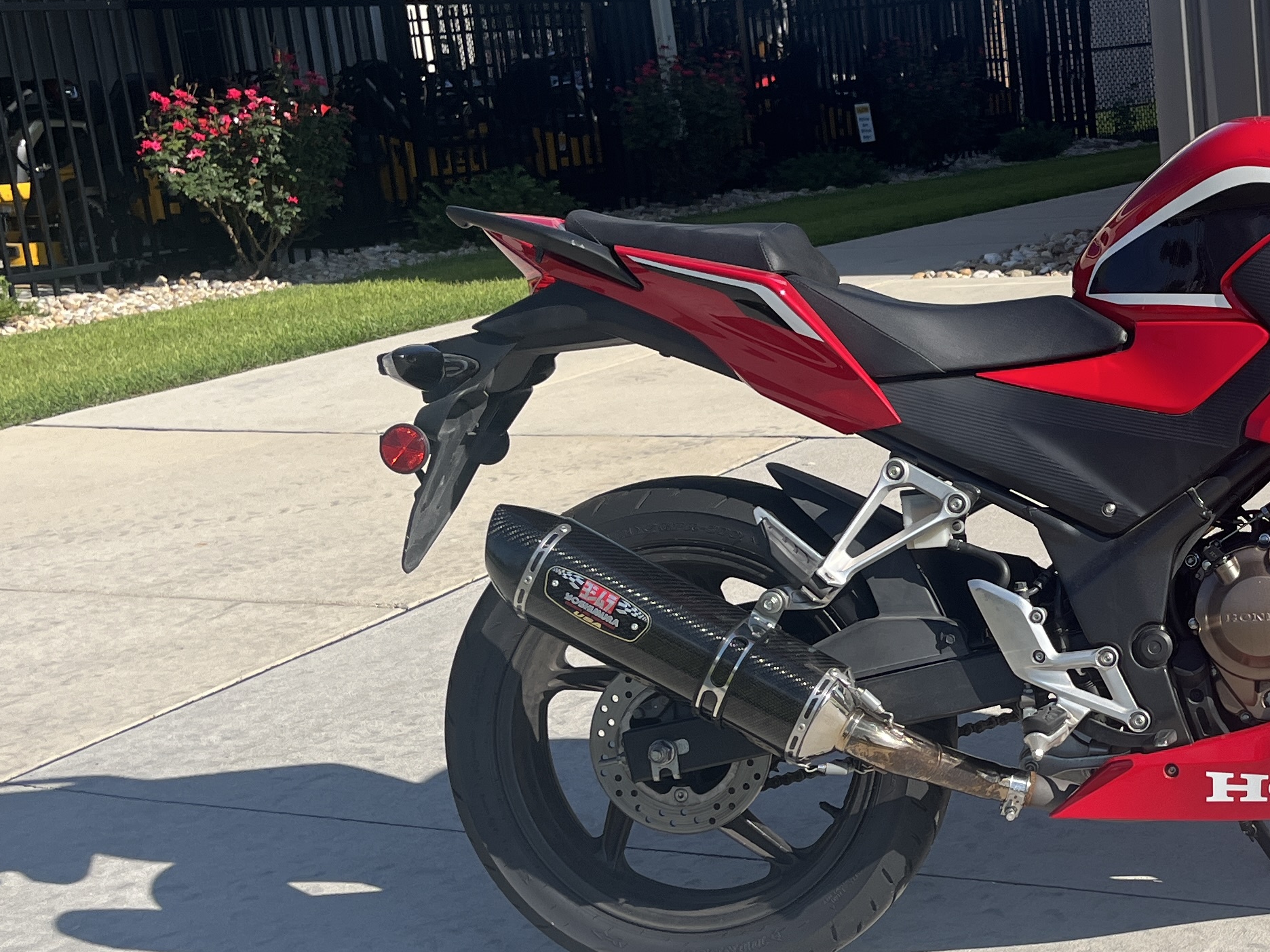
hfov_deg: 32.3
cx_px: 1189
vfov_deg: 26.1
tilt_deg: -12.3
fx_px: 2055
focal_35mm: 56
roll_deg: +4.6
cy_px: 524
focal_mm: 5.1
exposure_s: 1/3521
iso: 50
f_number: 1.6
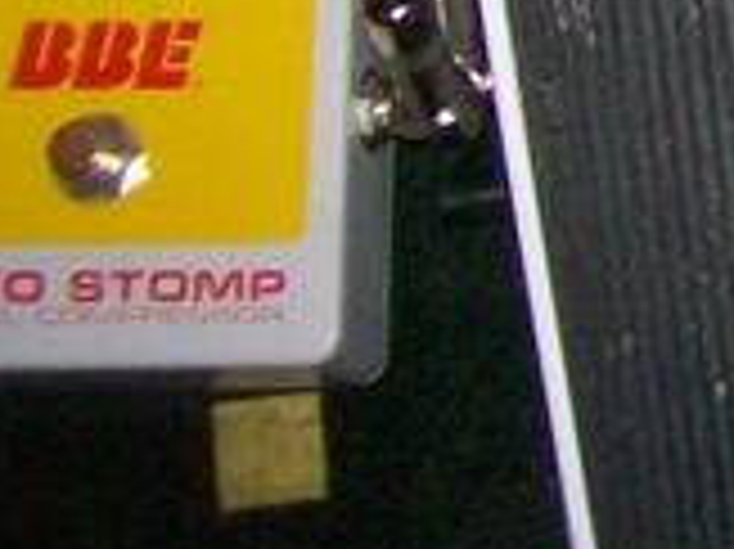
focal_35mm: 177
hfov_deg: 9.9
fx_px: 3750
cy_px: -416
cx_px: 1752
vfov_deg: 8.1
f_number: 2.7
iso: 140
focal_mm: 6
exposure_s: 1/64
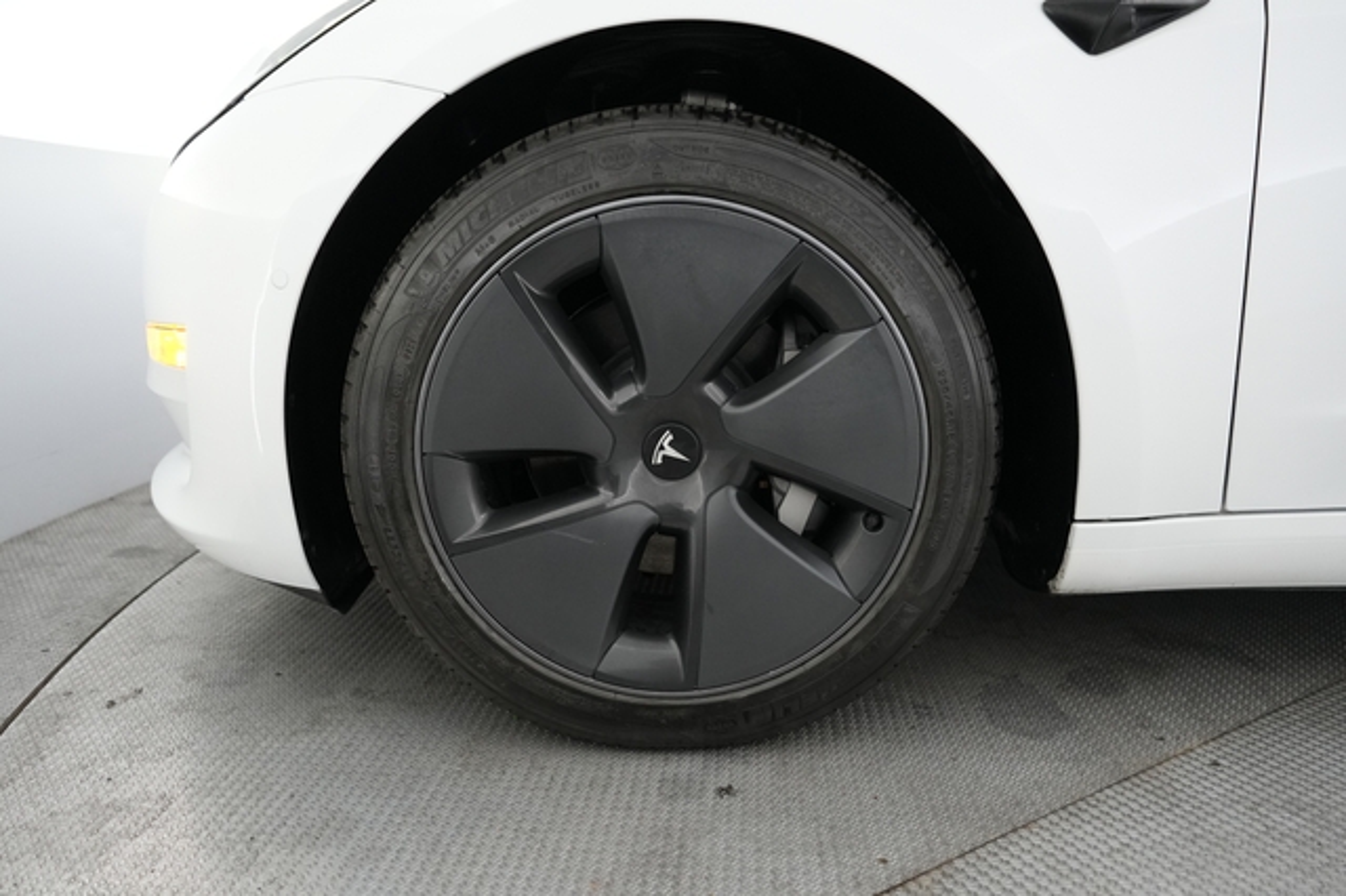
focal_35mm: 25
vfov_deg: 51.2
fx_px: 934
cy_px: 448
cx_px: 673
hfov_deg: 71.5
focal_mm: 25
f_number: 2.8
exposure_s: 1/160
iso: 4000
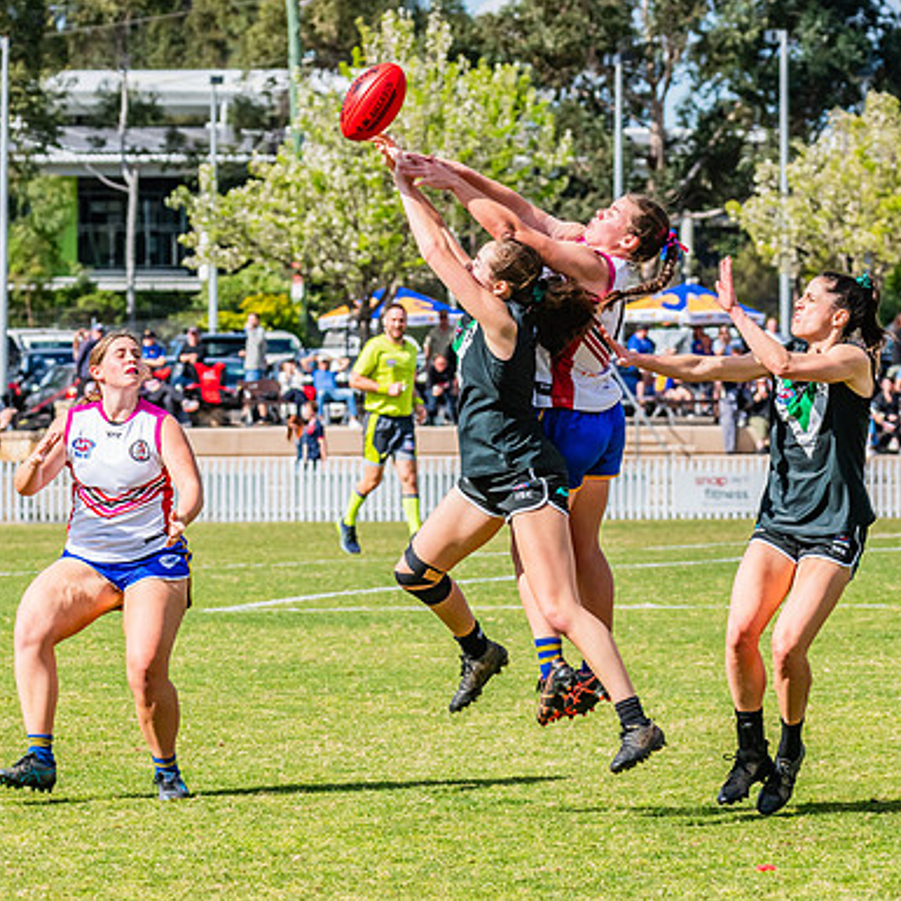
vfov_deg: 5.9
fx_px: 8746
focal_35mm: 297
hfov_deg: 5.9
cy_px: 446
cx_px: 542
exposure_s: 1/1250
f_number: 11
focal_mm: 180
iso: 800
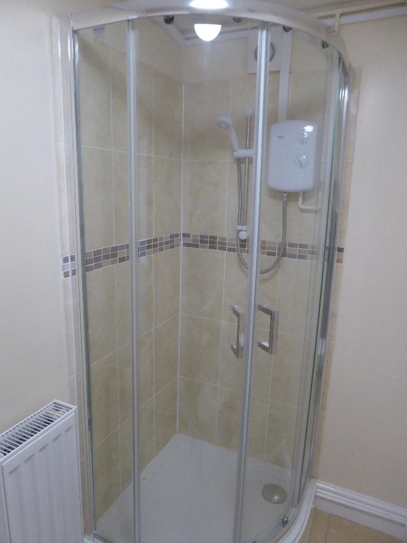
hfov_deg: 56.8
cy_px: 272
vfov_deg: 71.6
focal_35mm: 24
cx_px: 204
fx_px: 376
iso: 400
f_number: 3.3
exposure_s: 1/50
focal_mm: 4.3
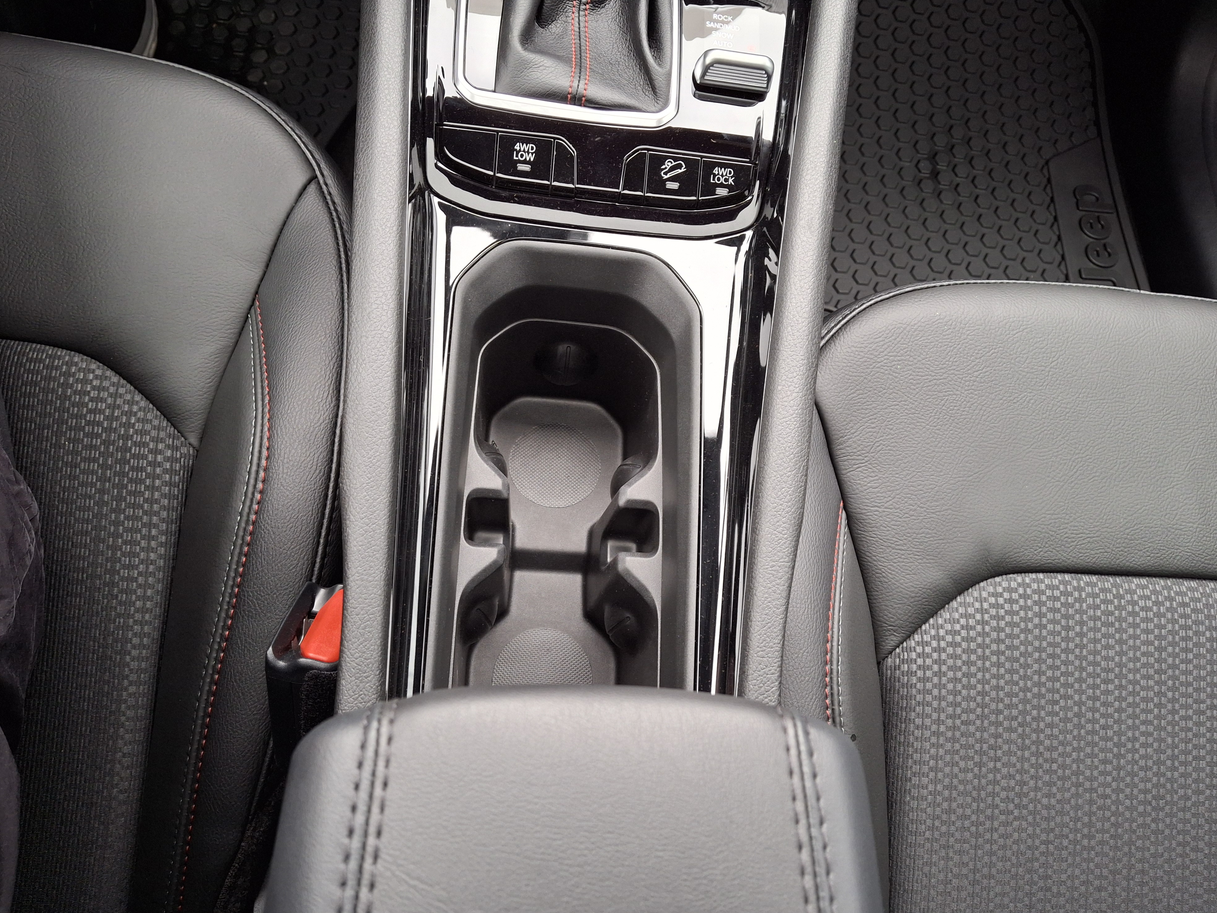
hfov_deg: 67.3
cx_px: 622
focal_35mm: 26
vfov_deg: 53.1
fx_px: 914
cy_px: 463
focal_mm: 4.69
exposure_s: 1/40
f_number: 1.8
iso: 250
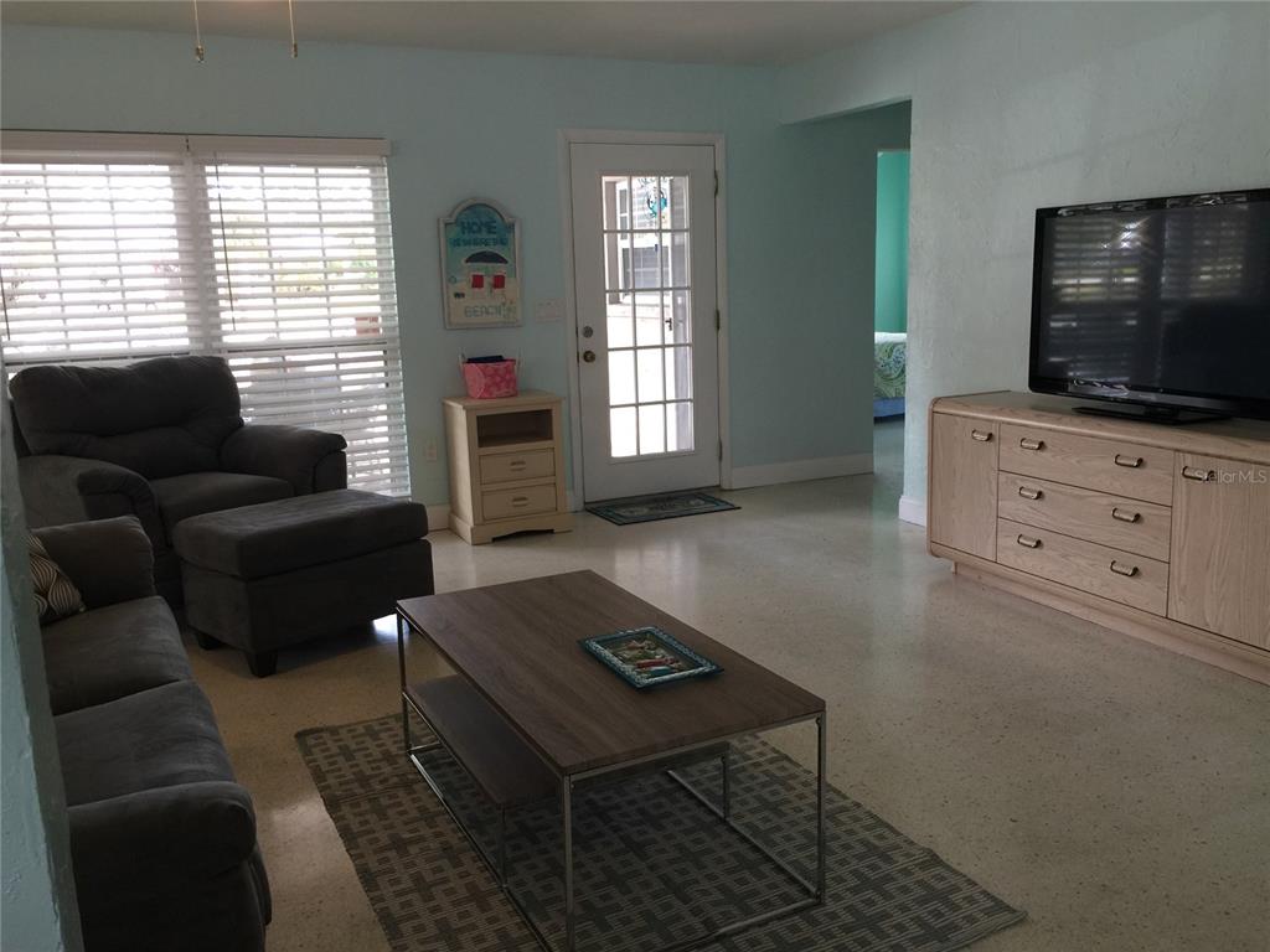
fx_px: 1064
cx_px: 635
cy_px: 476
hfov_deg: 61.7
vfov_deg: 48.2
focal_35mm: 29
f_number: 2.2
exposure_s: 1/30
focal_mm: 4.15
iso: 32
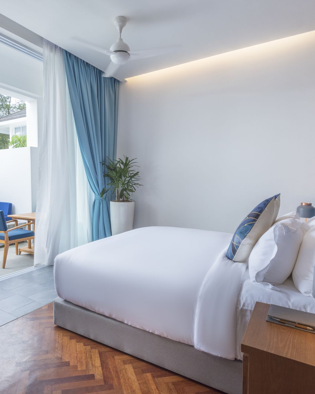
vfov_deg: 72.6
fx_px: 268
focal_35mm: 23
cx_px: 116
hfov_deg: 60.0
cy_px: 200
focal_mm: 16
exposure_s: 1/200
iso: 400
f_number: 5.6
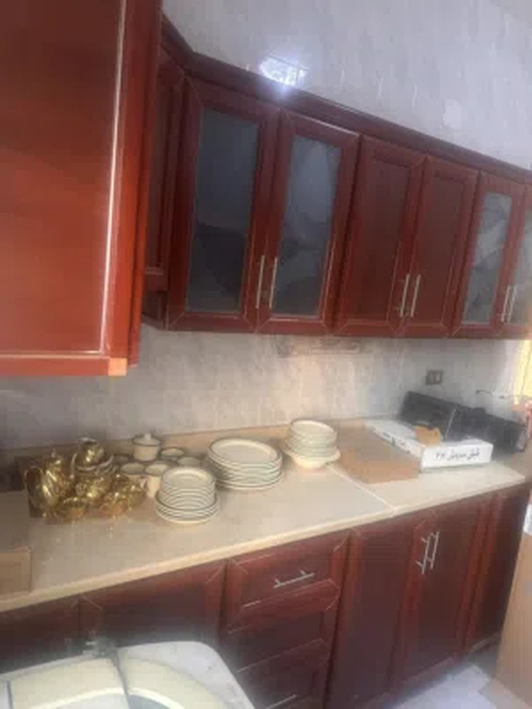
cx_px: 266
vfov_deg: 71.6
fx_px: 492
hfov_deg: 56.8
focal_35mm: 24
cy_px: 354
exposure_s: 1/33
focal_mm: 6.86
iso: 640
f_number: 1.78
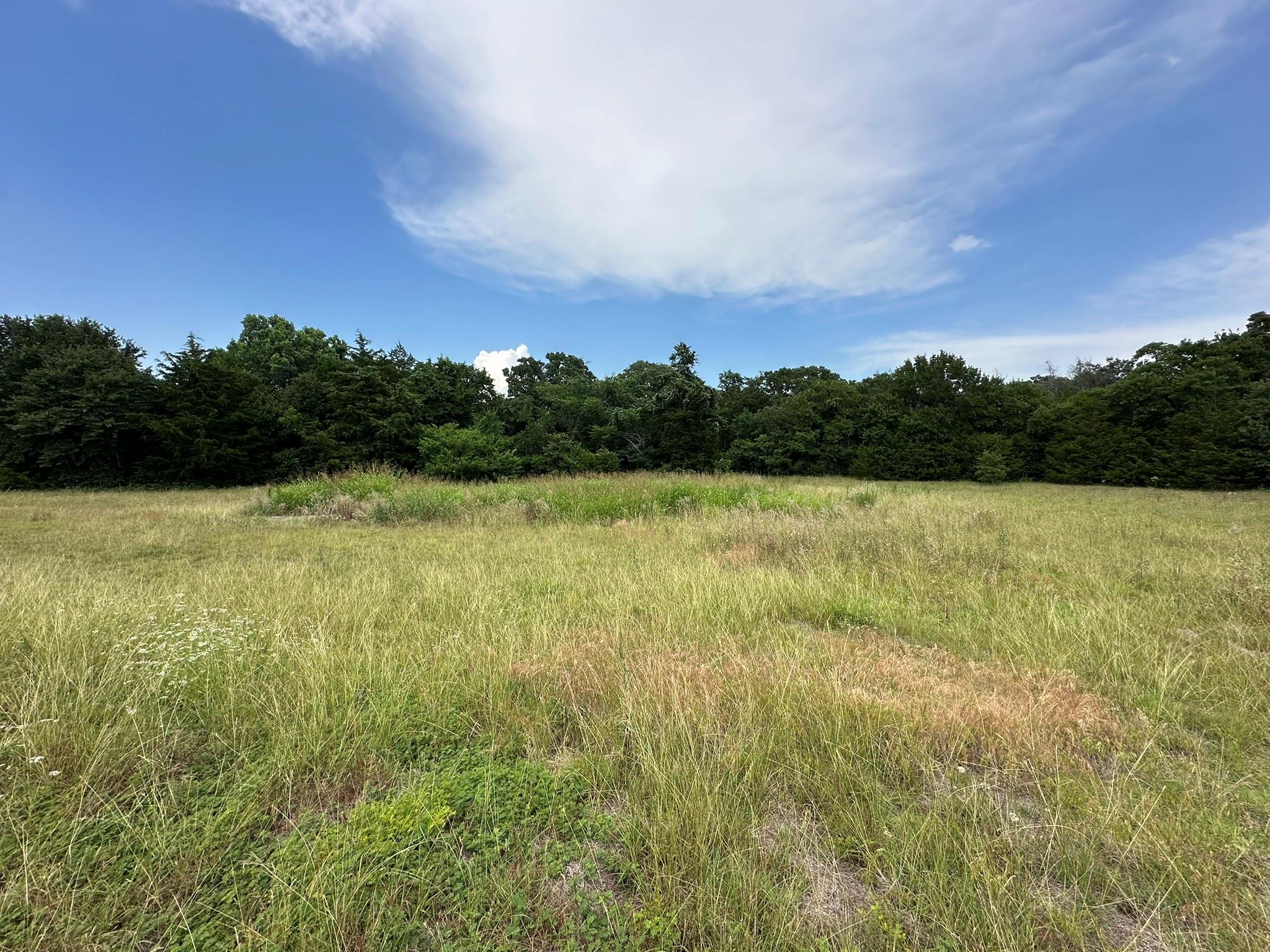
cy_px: 476
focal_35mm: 14
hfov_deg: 102.1
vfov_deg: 85.7
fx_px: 514
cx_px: 635
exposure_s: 1/1383
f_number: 2.2
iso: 40
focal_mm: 2.22
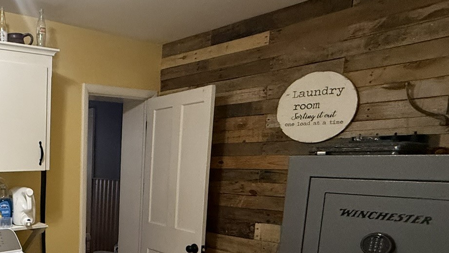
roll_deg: +0.7
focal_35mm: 34
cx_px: 0
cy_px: 219
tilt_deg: -8.5
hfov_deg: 47.9
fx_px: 405
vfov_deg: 33.2
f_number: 2.2
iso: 640
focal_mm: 2.22
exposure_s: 1/60
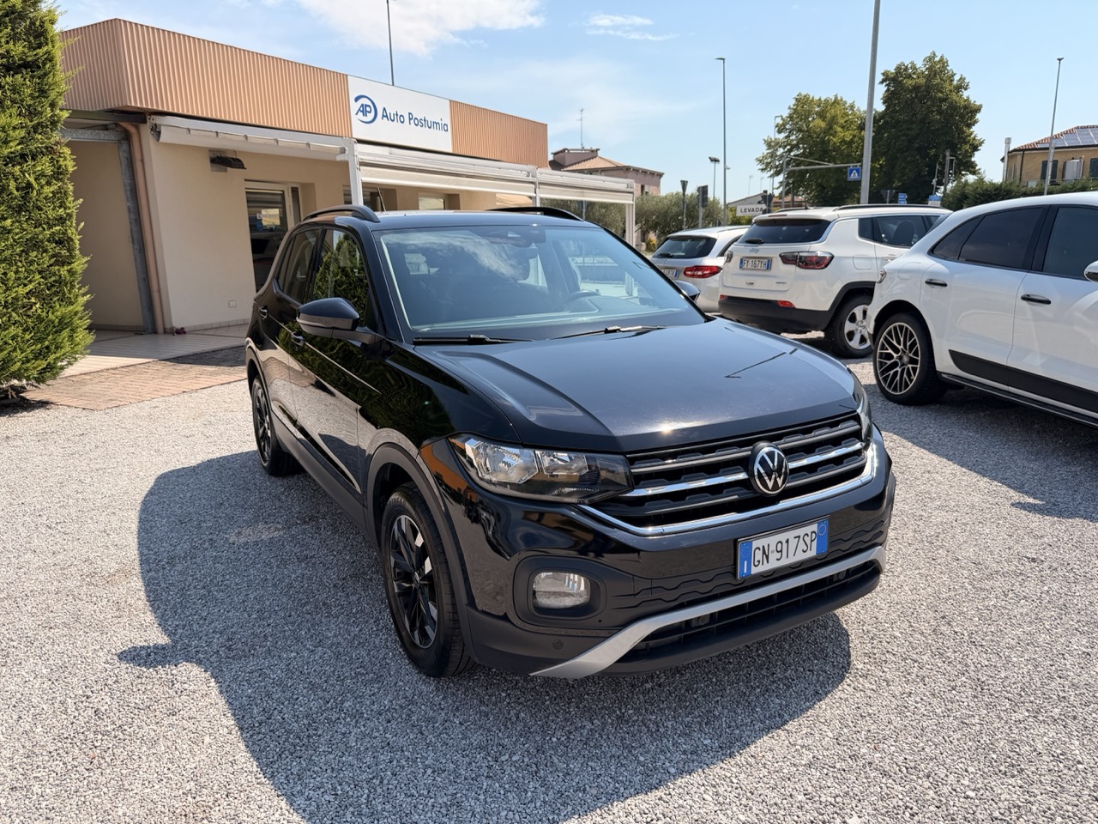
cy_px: 412
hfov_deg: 71.6
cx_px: 549
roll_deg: +1.5
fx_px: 761
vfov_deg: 56.8
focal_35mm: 24
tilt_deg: -12.9
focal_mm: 6.76
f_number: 1.78
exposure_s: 1/3953
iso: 80
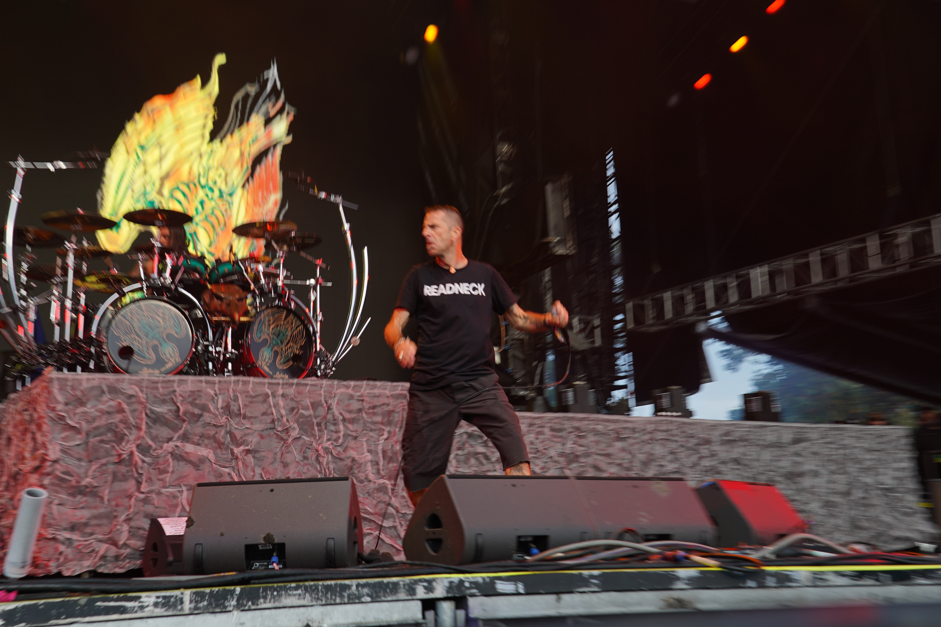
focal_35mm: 46
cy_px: 282
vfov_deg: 29.2
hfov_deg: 42.7
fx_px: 1202
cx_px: 433
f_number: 5
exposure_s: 1/50
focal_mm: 34
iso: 100
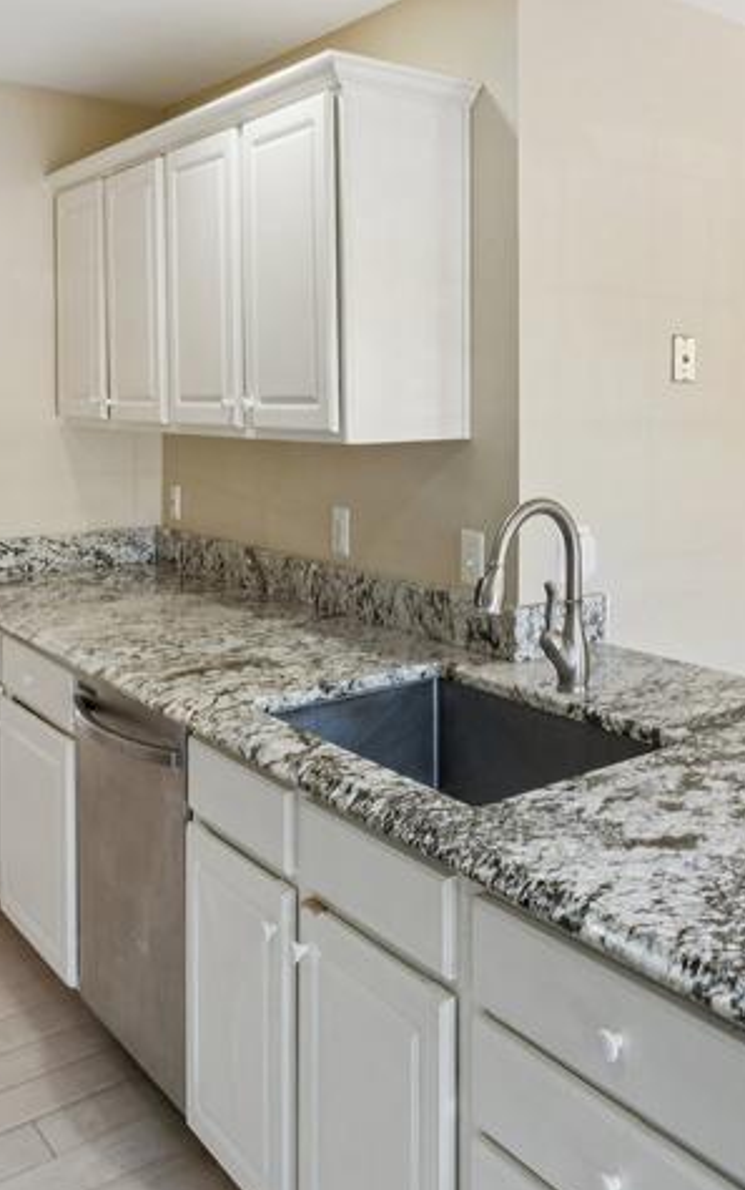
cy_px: 373
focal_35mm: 33
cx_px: 682
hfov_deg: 35.9
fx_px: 1070
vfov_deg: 56.5
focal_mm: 10
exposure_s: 1/15
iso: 250
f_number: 9
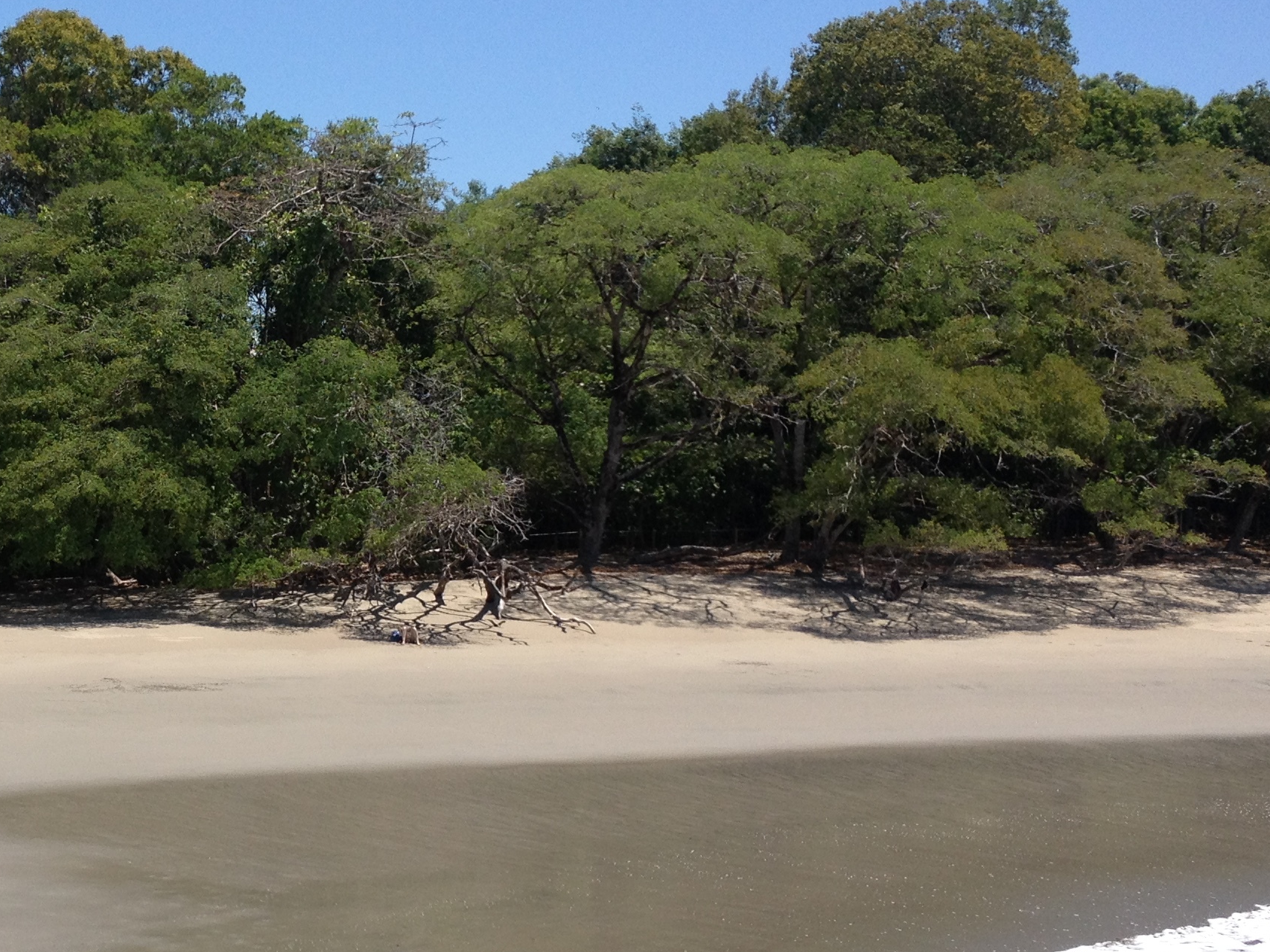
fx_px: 2458
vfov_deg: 21.9
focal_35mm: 67
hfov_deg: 28.4
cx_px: 253
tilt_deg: -2.8
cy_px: 552
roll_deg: +0.6
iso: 50
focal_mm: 4.28
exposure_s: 1/1783
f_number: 2.4
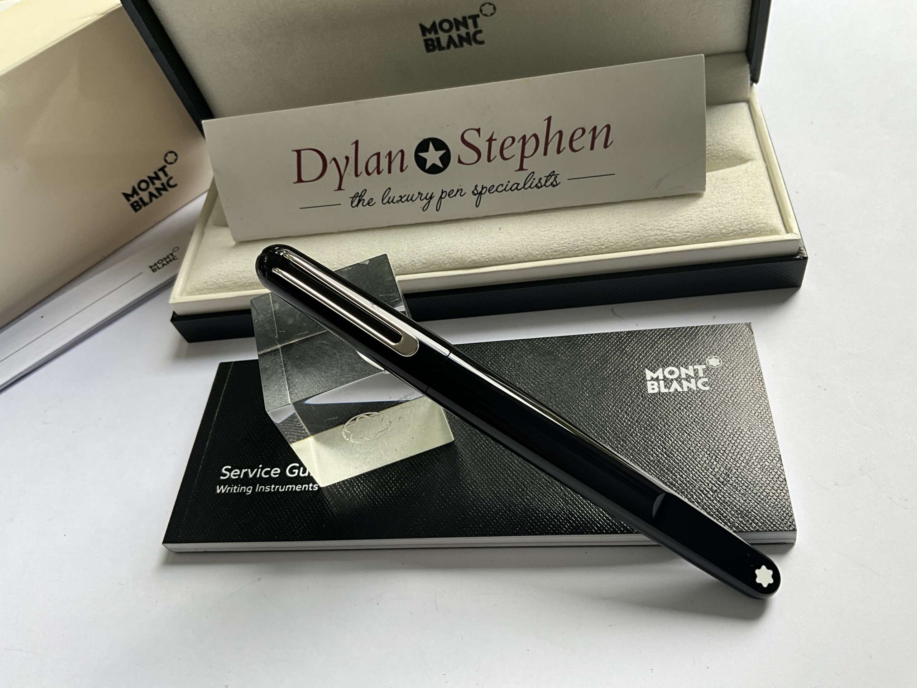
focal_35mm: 29
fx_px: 768
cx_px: 458
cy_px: 344
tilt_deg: -51.5
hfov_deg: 61.7
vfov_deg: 48.2
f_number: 1.8
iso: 25
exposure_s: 1/122
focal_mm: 3
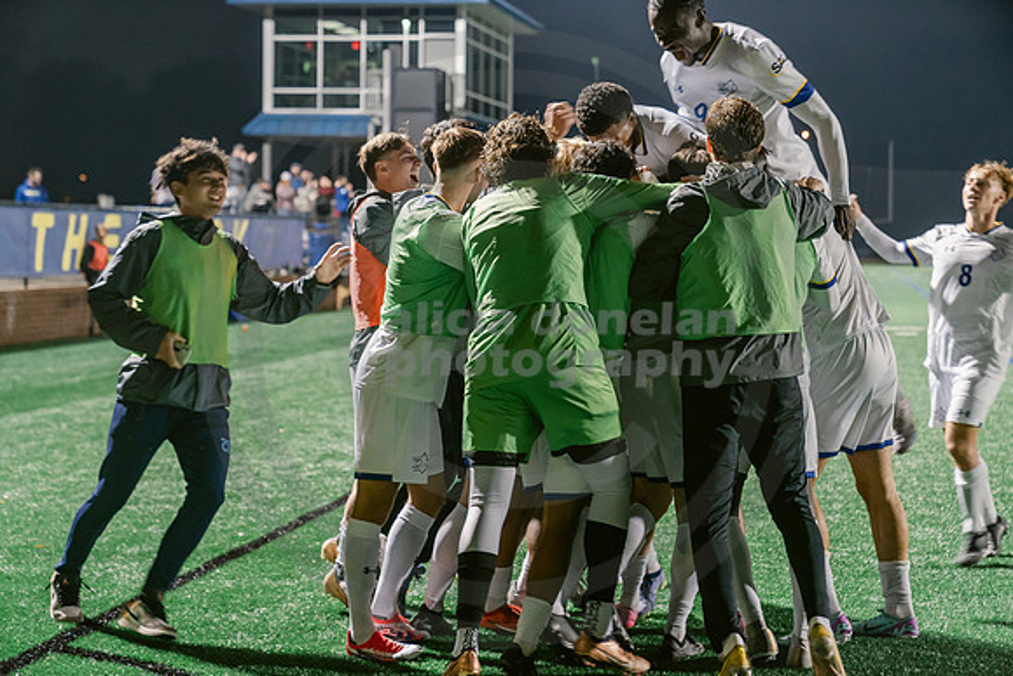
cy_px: 338
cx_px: 506
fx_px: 1970
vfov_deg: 19.5
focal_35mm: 70
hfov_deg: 28.8
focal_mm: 70
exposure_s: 1/100
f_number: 3.2
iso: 2500
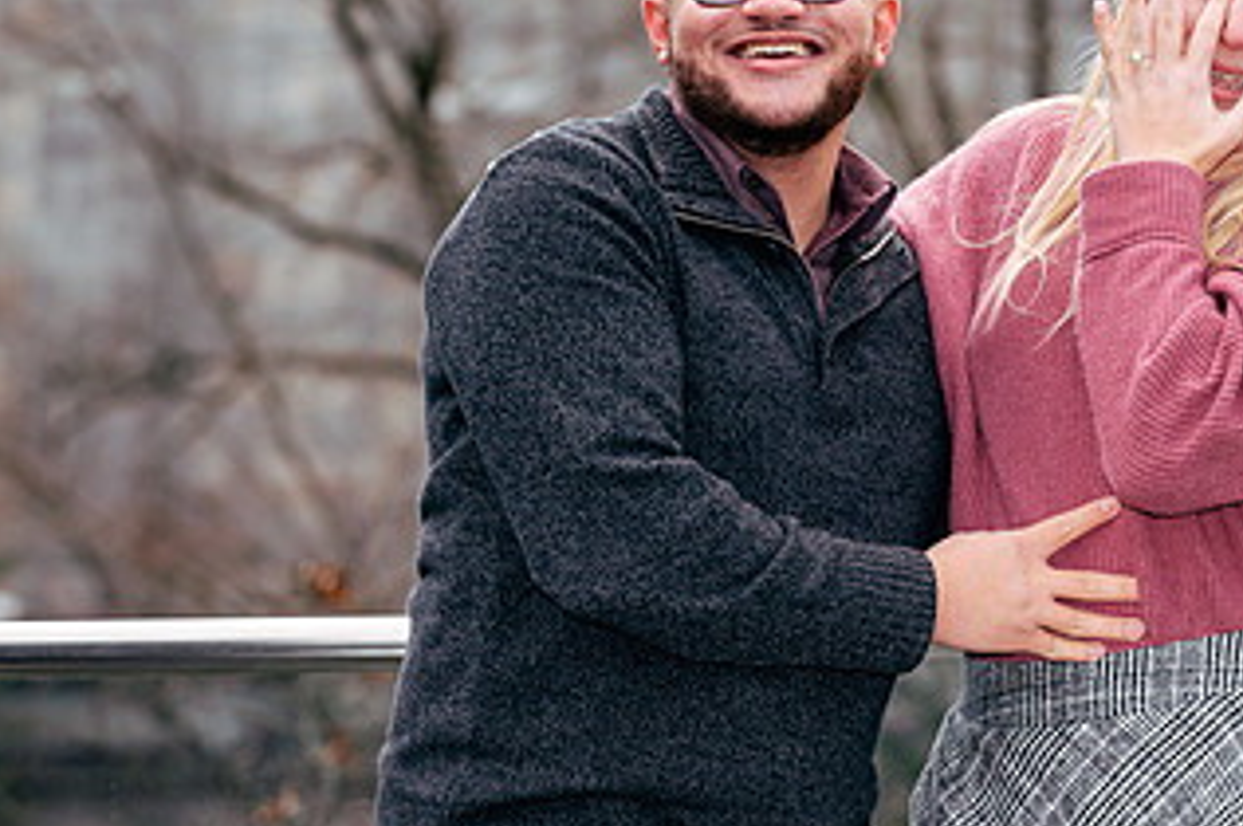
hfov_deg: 11.4
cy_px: 248
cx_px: 873
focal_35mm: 180
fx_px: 6208
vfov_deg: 7.6
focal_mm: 98
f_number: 5
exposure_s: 1/320
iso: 250
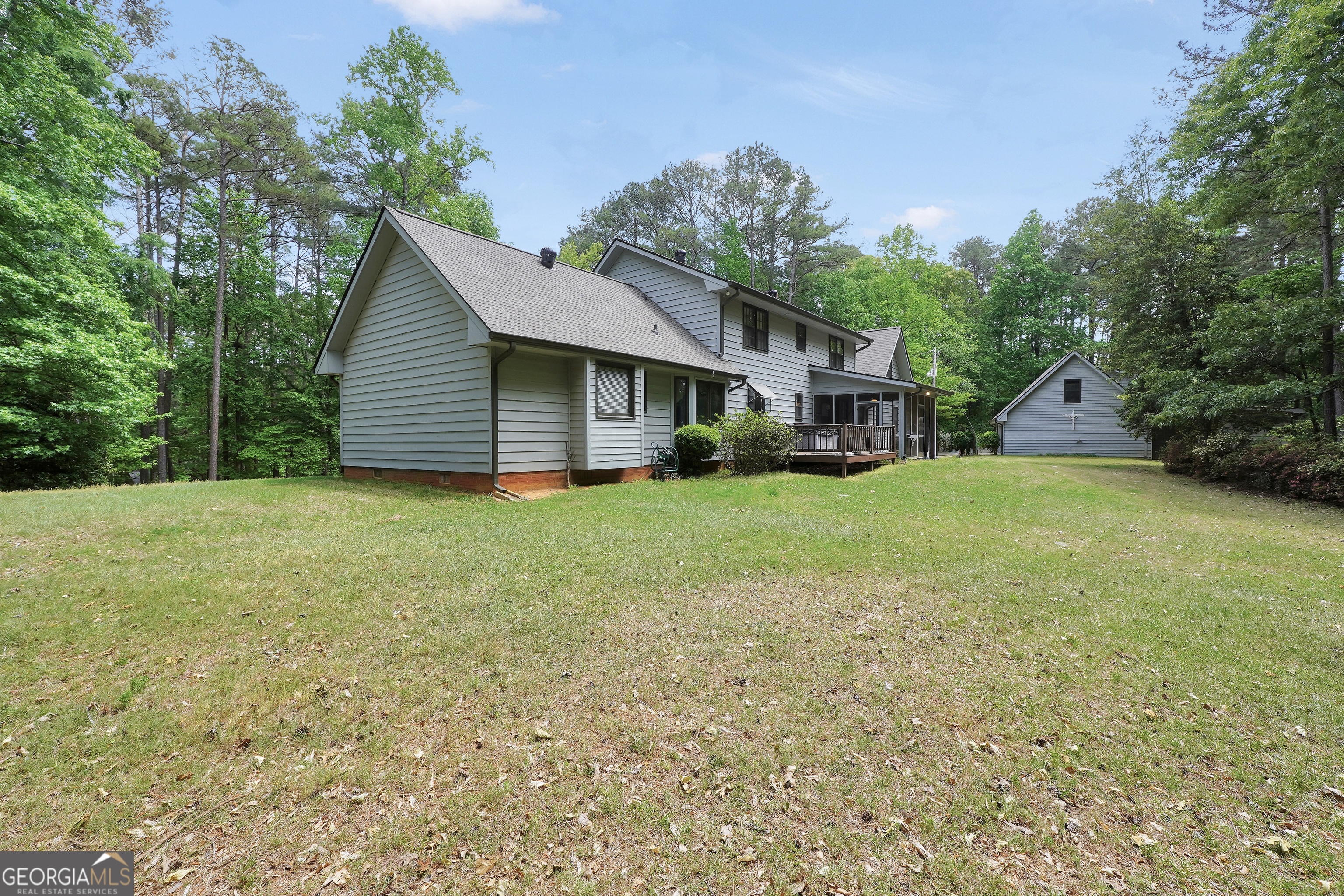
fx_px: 560
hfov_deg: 100.4
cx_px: 672
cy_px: 448
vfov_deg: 77.3
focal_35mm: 15
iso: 100
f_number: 8
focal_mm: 10
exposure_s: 1/100
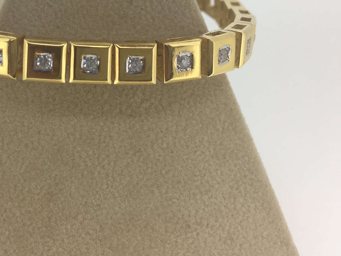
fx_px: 493
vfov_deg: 28.7
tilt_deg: -23.2
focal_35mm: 50
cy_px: 65
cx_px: 94
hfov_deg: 37.4
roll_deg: -1.3
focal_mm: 4.15
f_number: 2.2
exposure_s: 1/112
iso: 25
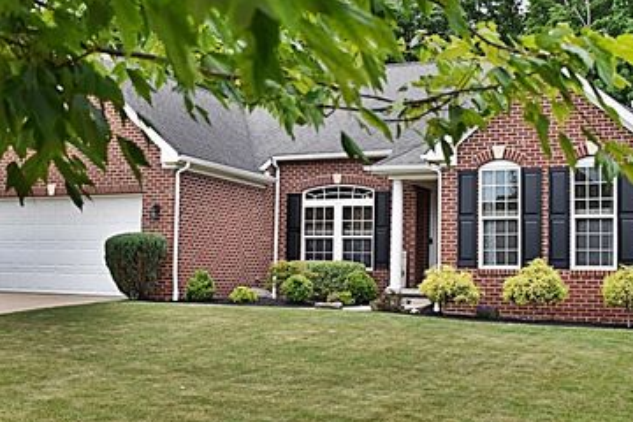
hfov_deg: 39.6
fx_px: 879
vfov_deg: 27.0
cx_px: 325
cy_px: 205
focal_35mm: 50
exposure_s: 1/250
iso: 500
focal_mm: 24
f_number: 3.8
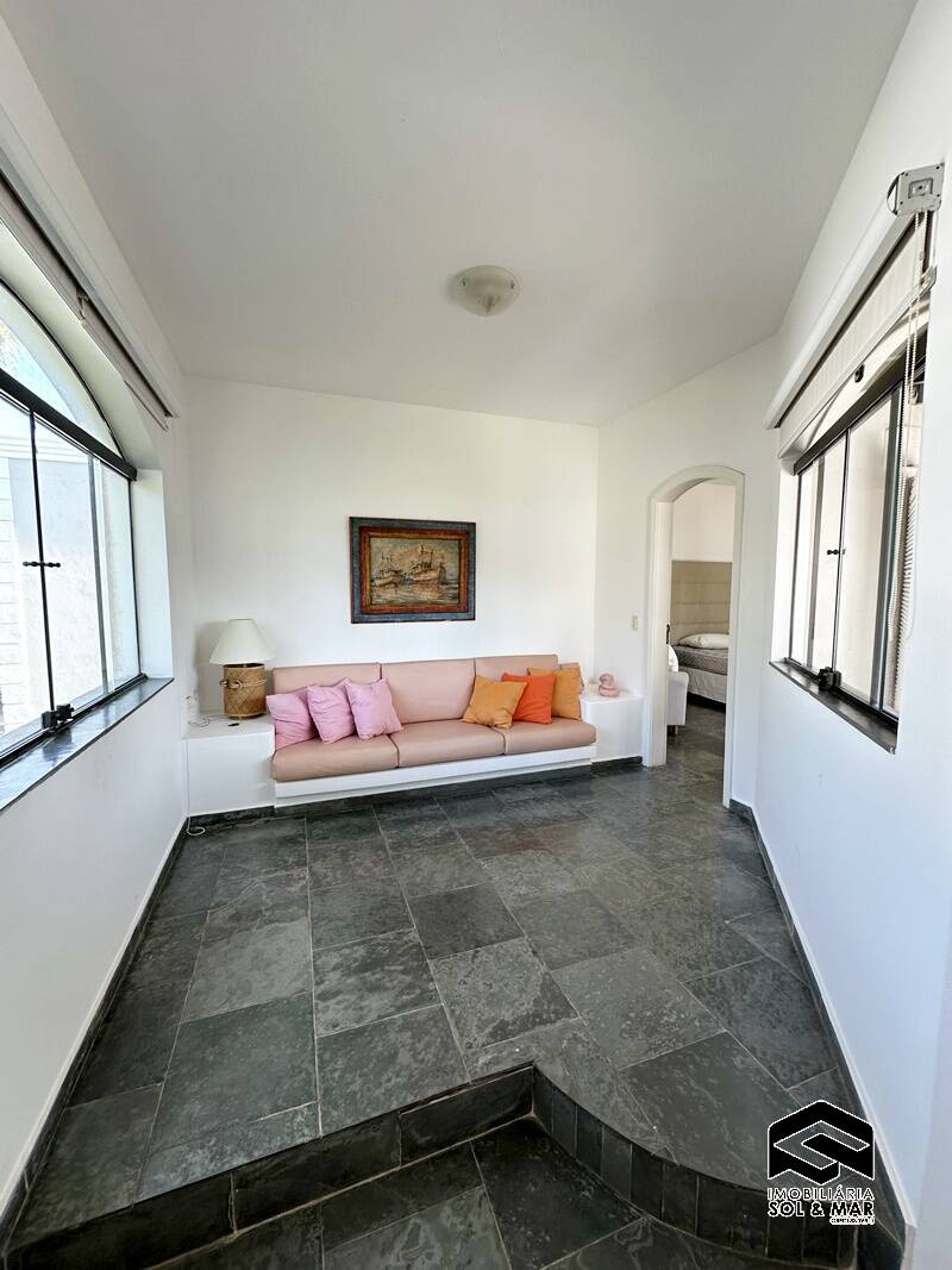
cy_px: 635
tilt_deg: -4.4
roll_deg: -1.9
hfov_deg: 85.7
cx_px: 476
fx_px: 513
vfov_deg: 102.1
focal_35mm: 14
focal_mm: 2.22
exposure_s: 1/120
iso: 80
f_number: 2.2
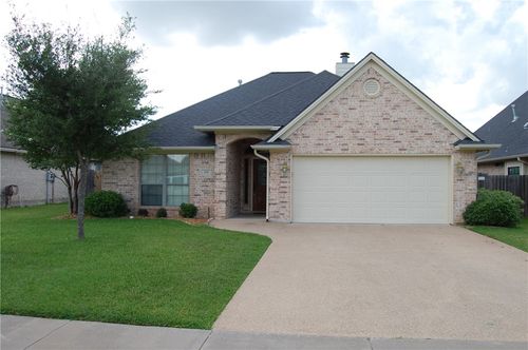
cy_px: 175
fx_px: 395
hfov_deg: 67.4
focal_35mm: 27
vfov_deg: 47.8
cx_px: 264
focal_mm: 18
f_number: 8
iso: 200
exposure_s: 1/200
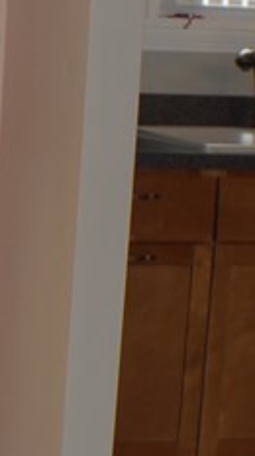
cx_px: -553
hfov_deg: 5.5
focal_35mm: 206
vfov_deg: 10.4
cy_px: 110
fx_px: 2483
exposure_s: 1/60
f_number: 4.5
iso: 125
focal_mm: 28
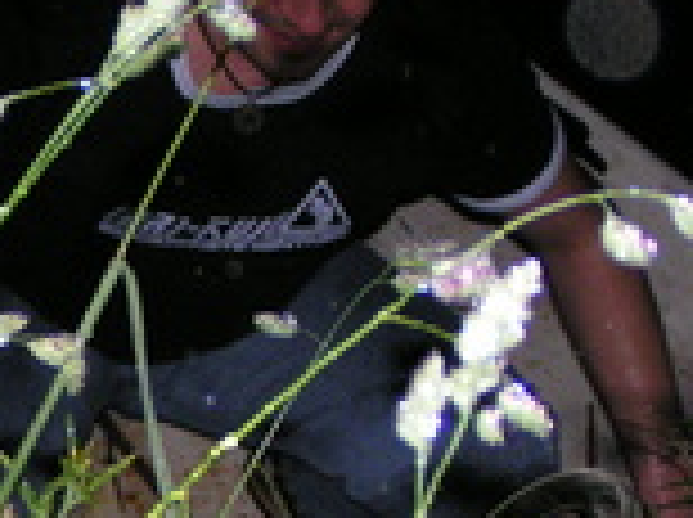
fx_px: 3278
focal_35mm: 164
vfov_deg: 9.0
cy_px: 320
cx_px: -117
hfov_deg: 11.8
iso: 200
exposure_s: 1/60
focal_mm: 9.7
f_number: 3.2
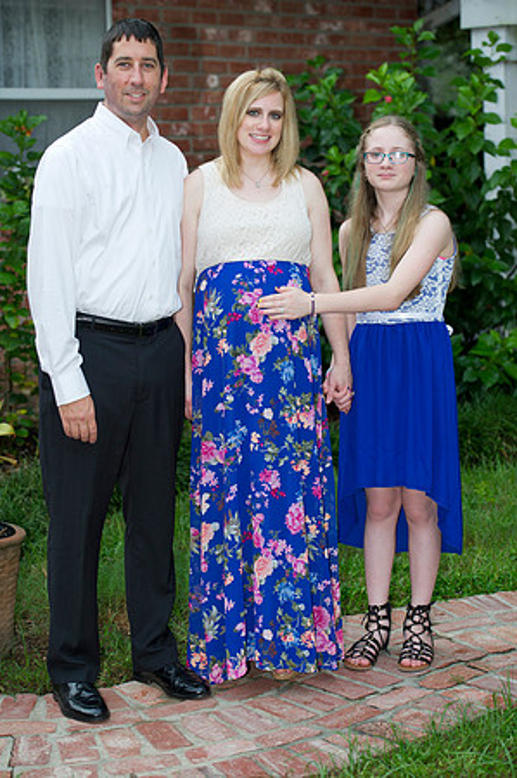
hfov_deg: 17.0
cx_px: 258
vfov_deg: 25.4
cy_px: 389
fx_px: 1727
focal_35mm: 80
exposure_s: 1/320
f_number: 3.5
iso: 640
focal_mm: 80
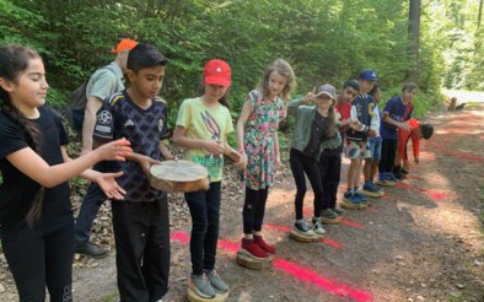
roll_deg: -0.6
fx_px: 369
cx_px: 241
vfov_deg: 44.5
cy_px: 162
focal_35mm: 28
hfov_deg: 66.5
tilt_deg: -7.7
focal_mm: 4.25
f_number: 1.8
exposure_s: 1/121
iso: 100
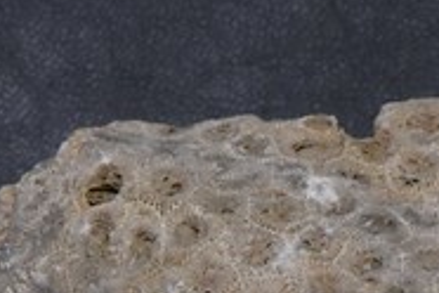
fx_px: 8255
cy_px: 871
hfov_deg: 3.0
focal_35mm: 677
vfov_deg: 2.0
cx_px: 269
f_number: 20
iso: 5000
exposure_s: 1/40
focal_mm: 105
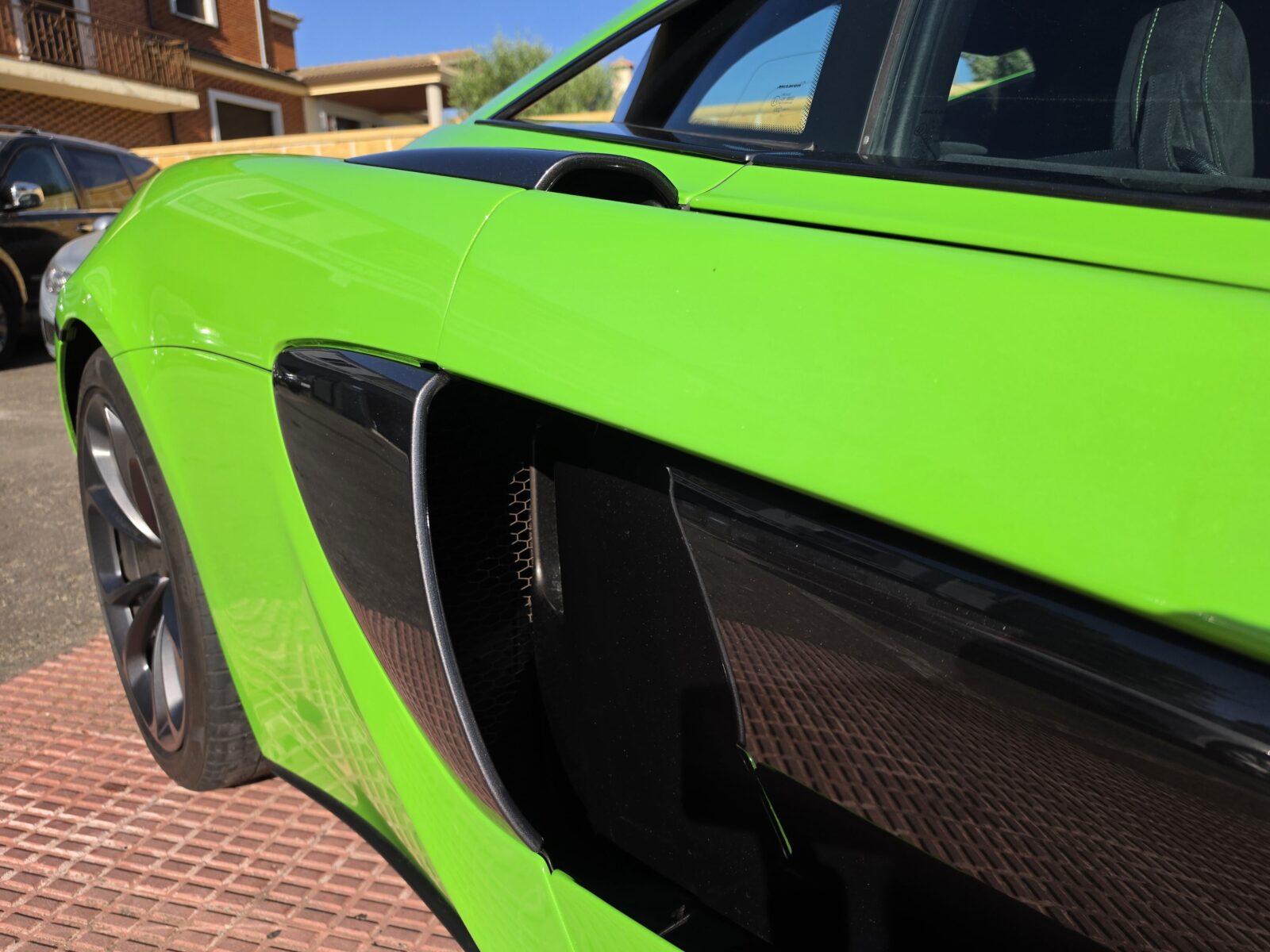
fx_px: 844
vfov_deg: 58.9
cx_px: 635
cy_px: 476
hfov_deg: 73.9
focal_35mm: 23
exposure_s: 1/5775
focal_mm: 6.5
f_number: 1.4
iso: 64
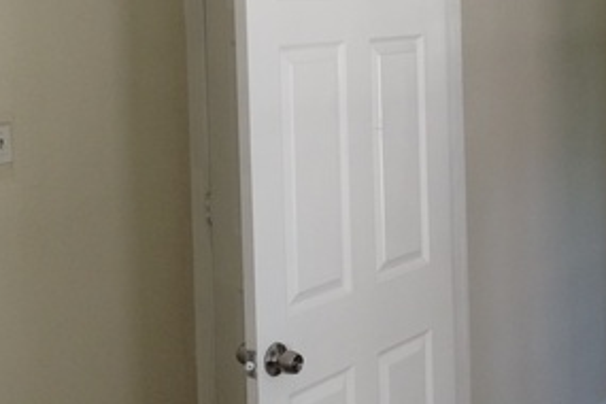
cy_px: 53
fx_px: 1145
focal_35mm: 68
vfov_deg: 19.7
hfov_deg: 29.5
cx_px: 383
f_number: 1.8
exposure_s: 1/120
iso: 534
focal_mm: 4.27
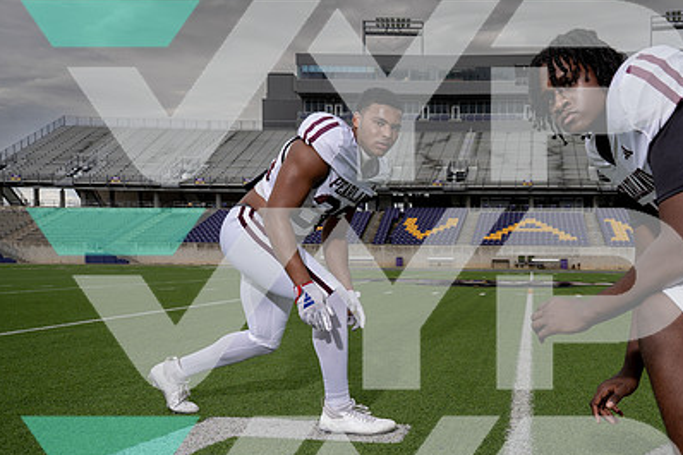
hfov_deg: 53.2
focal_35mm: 35
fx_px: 664
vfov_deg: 37.5
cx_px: 463
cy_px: 300
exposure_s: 1/250
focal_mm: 24
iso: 100
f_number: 7.1
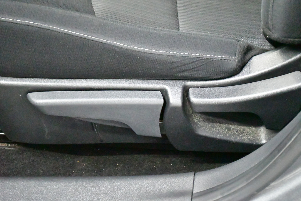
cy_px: 100
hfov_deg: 24.6
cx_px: 150
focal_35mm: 82
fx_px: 690
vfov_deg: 16.6
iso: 40000
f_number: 5.6
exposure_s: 1/125
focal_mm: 55
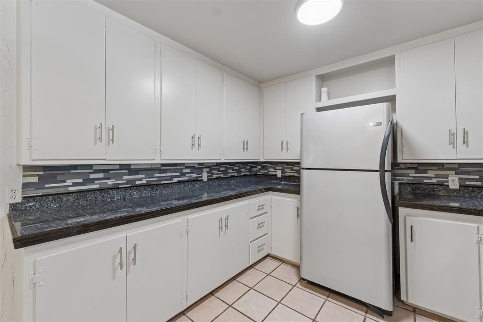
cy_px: 161
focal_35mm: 15
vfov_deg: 77.3
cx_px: 242
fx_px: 201
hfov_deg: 100.4
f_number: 8
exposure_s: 1/15
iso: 200
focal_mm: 10
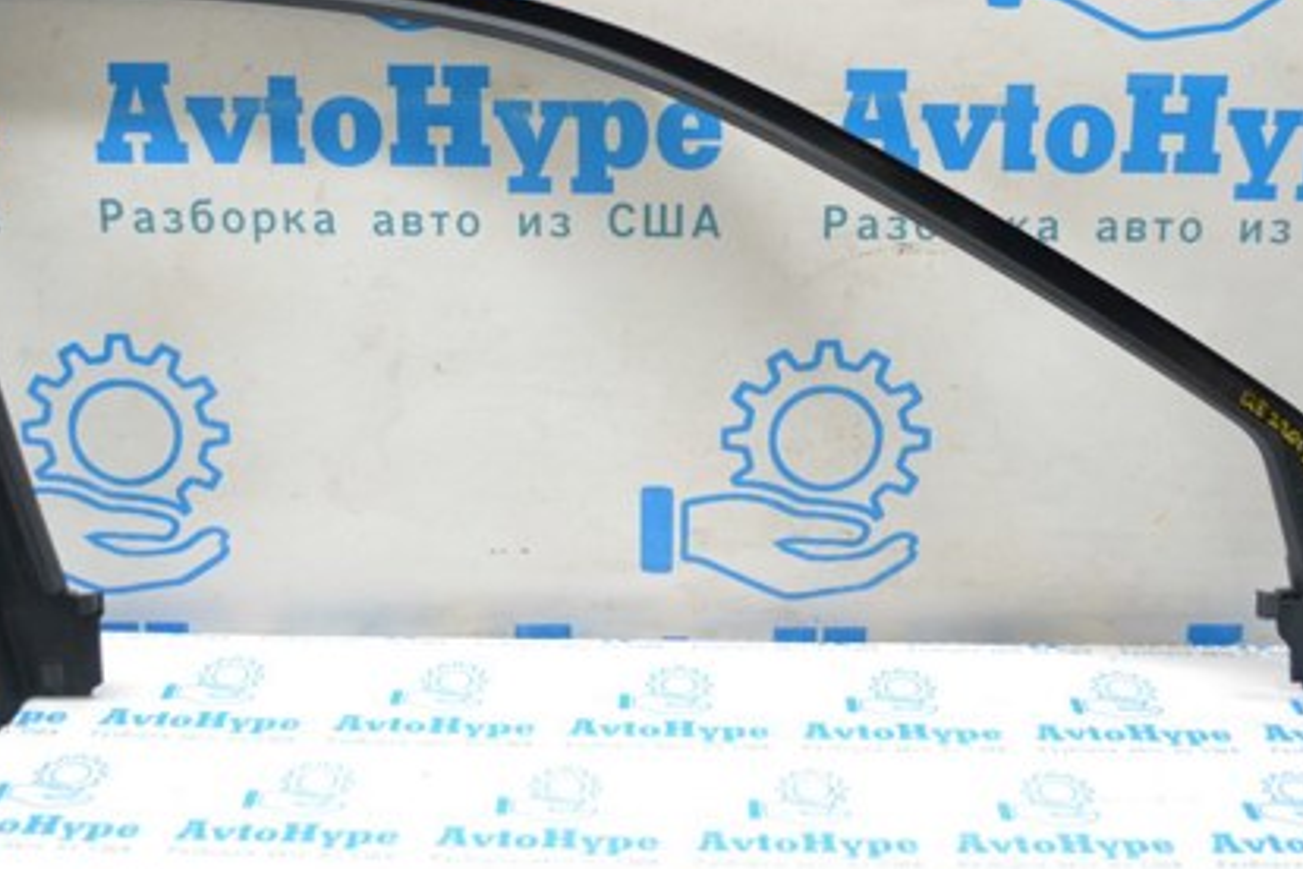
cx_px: 718
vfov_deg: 26.2
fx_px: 1846
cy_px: 224
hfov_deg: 38.8
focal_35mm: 51
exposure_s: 1/250
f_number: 3.8
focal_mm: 22
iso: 1600
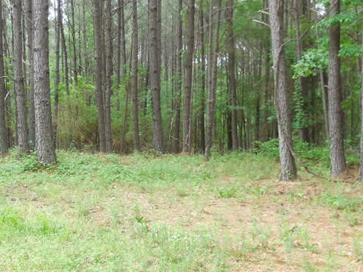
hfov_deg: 36.8
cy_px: 146
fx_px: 545
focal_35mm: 52
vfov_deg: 28.0
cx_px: 182
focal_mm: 7.1
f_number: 3.6
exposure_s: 1/80
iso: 125
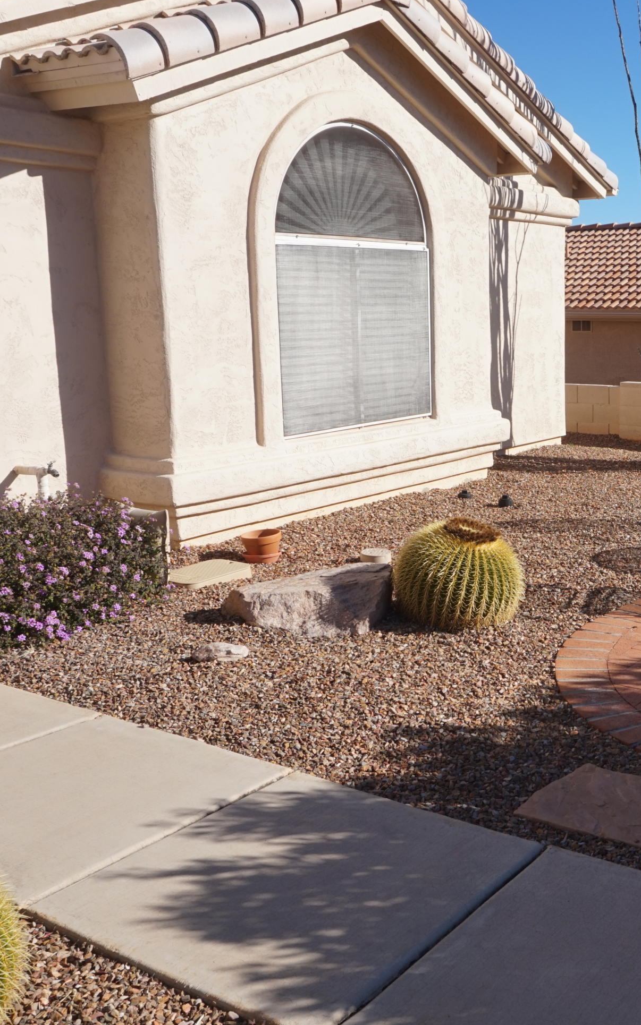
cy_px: 499
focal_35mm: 38
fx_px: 1062
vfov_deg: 51.5
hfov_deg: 31.8
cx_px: 593
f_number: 11
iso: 100
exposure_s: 1/125
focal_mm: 16
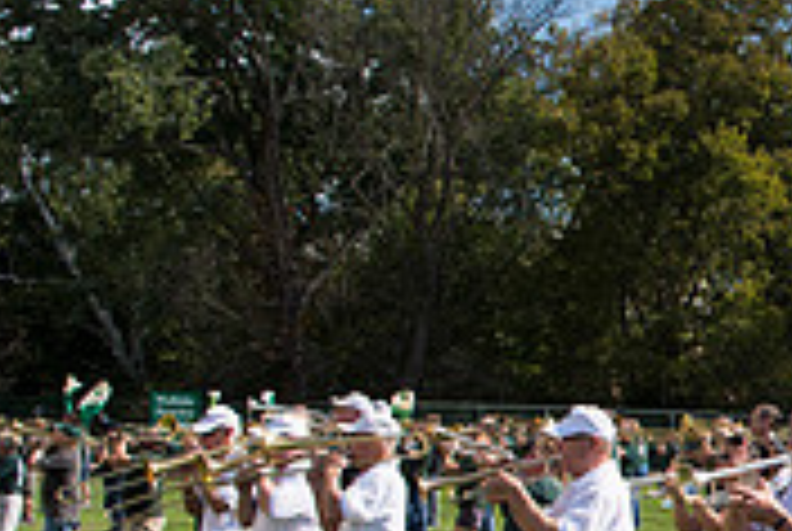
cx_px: 1161
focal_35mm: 79
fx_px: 1741
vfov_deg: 17.0
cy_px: 524
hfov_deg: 21.7
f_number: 4.5
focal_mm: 24
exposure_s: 1/1600
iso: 250
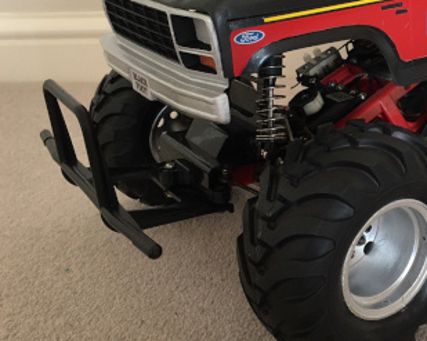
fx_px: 695
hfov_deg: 32.5
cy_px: 105
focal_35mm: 55
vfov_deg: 27.4
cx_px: 384
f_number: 2.2
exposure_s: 1/17
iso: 64
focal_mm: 4.15
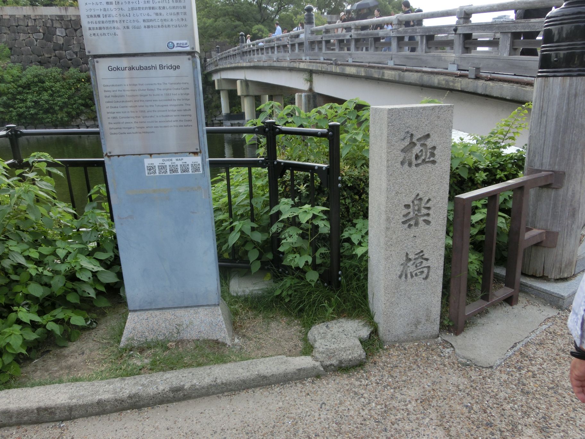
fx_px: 422
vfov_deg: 54.9
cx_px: 292
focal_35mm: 25
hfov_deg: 69.4
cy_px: 220
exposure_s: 1/400
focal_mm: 4.4
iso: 80
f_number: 3.3
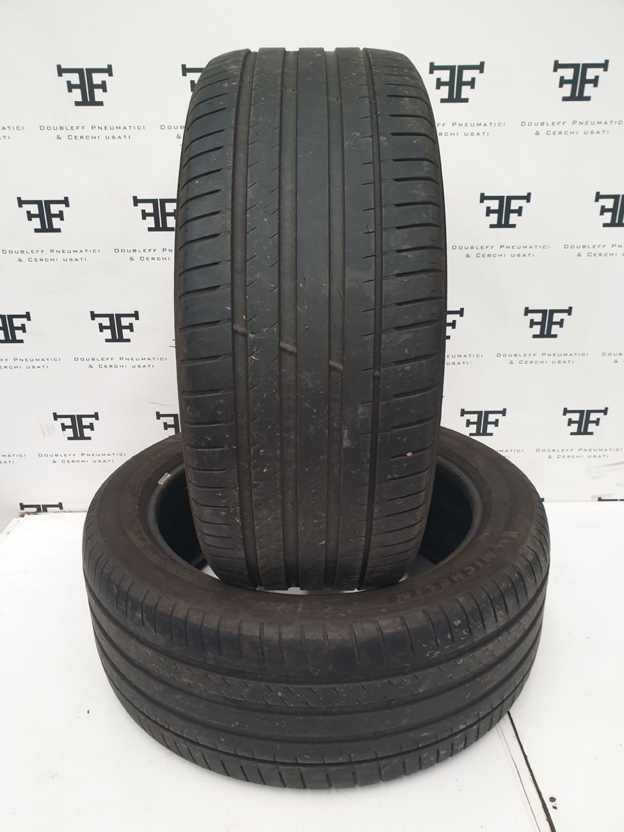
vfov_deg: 67.3
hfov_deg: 53.1
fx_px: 625
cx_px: 312
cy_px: 416
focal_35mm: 26
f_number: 2.4
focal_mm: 4.3
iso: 320
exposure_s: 1/25
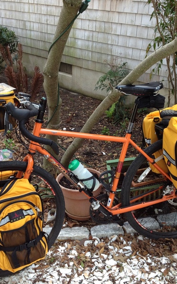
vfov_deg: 40.3
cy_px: 142
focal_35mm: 50
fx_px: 386
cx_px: 92
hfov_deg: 25.8
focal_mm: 4.28
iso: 80
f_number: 2.4
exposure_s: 1/120
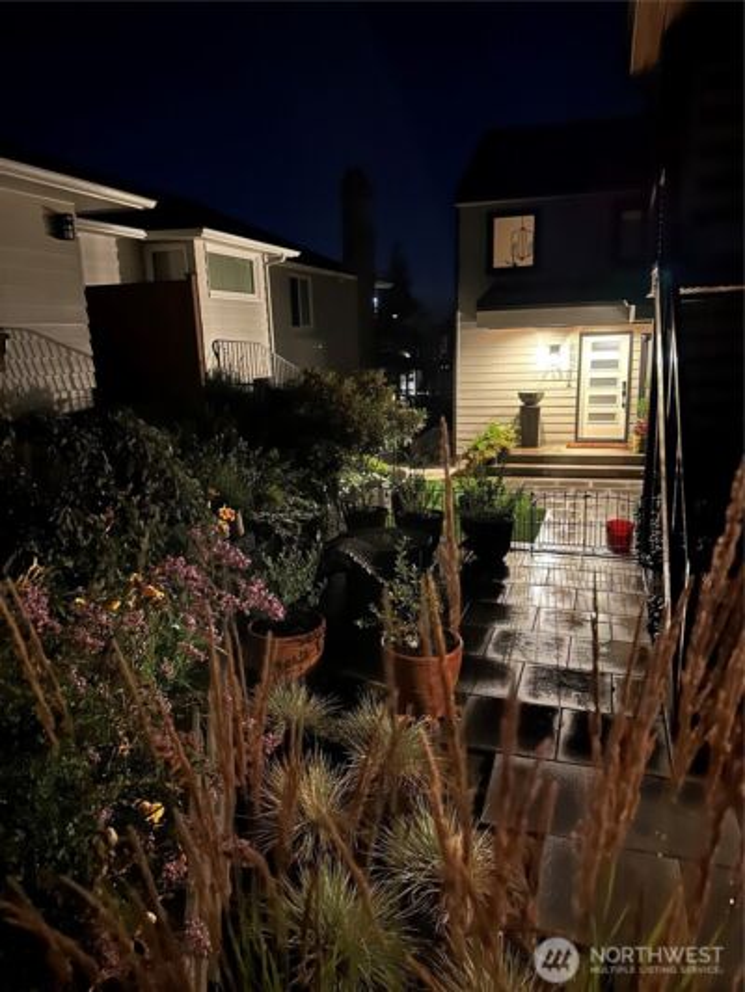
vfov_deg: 71.6
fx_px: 688
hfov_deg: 56.8
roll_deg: +1.6
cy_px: 496
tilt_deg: -11.8
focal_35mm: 24
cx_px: 372
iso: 3200
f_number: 1.78
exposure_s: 1/15
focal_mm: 6.86
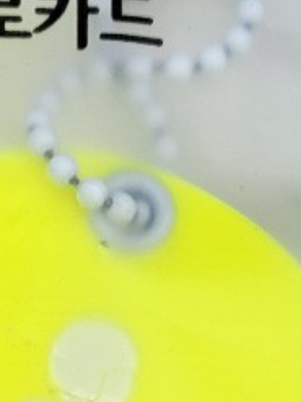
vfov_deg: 14.2
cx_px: 42
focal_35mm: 135
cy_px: 469
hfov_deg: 10.9
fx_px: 1567
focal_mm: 4.25
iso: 50
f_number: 1.8
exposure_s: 1/1250
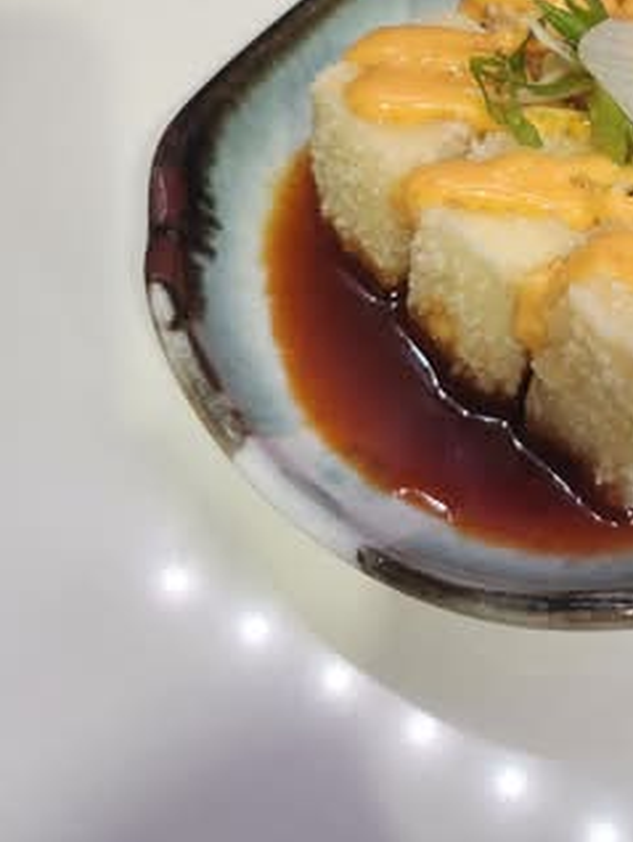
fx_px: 1291
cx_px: 620
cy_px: -7
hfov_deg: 26.2
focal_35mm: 53
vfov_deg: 33.0
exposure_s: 1/100
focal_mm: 5.54
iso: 500
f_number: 1.8
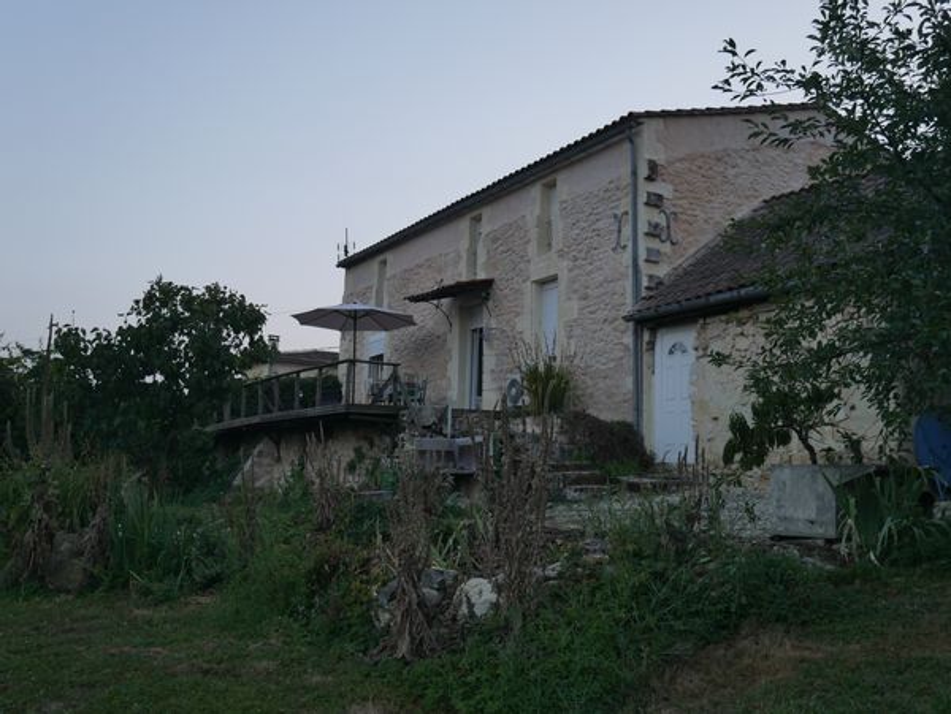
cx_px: 476
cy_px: 357
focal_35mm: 36
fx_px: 990
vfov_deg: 39.7
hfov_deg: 51.3
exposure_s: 1/125
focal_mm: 18
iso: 200
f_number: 4
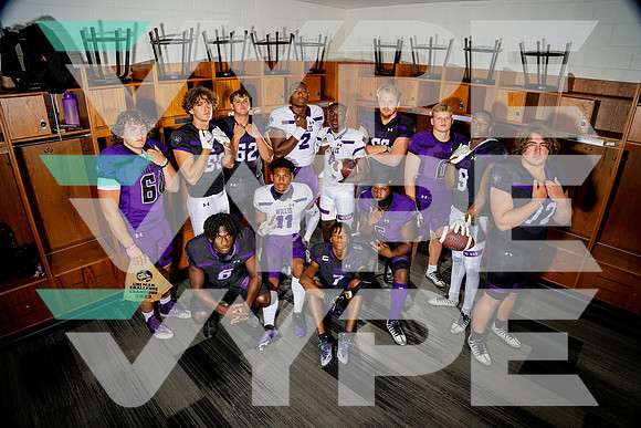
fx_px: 356
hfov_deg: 84.0
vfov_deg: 62.0
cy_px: 214
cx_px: 320
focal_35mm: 20
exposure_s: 1/250
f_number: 8
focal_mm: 20
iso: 1250
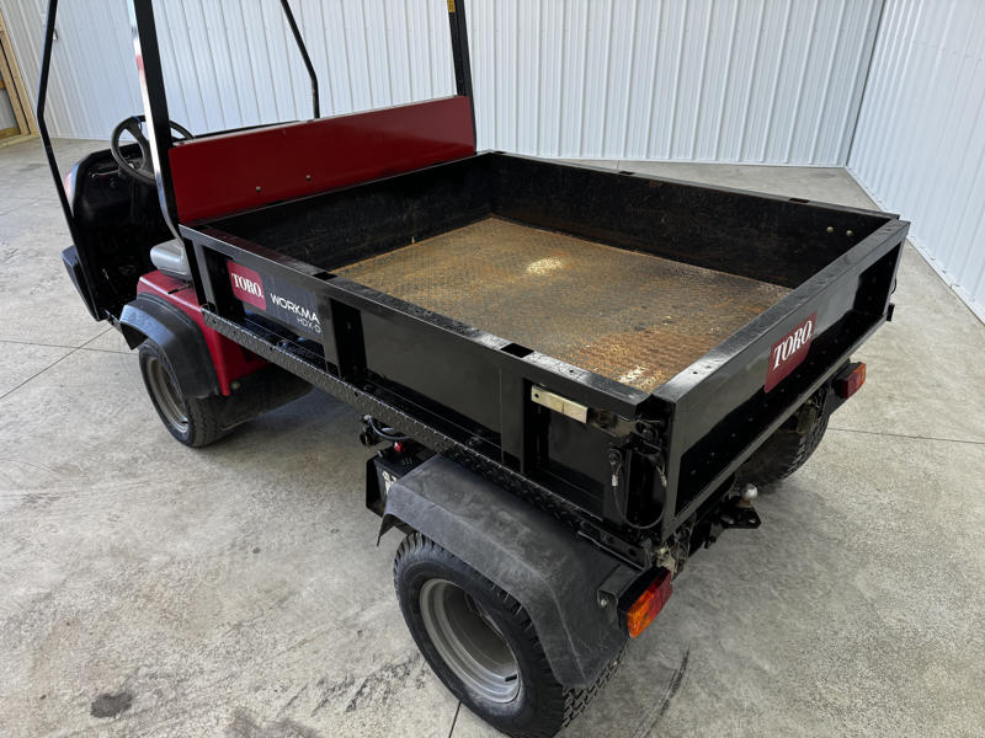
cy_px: 369
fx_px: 683
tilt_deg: -29.7
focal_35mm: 24
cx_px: 492
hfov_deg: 71.6
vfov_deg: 56.8
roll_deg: -0.3
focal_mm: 6.76
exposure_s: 1/120
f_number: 1.78
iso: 100
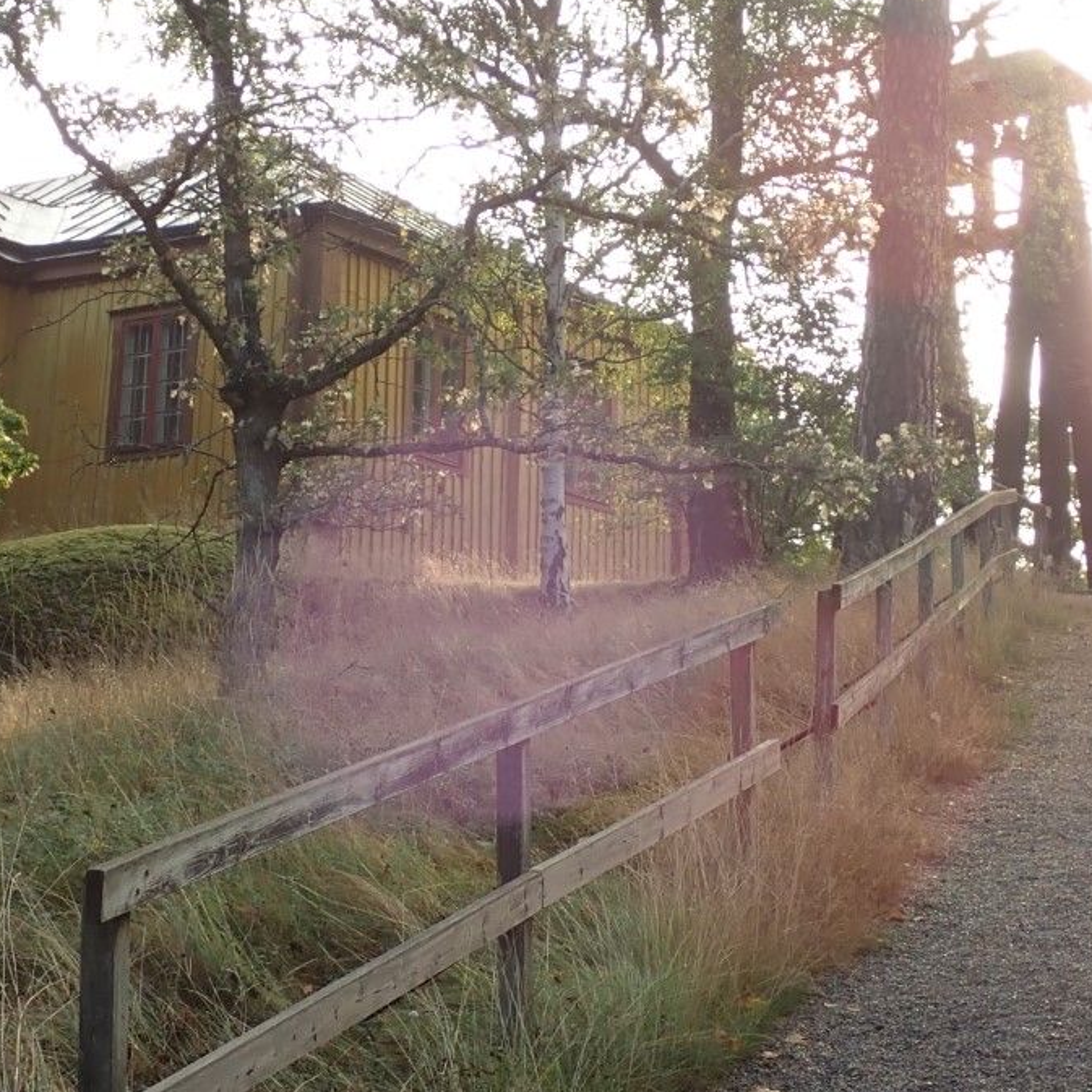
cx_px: 407
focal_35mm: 87
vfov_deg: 19.9
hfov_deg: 19.9
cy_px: 644
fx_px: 3105
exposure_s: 1/100
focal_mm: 8.41
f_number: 4.5
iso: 100
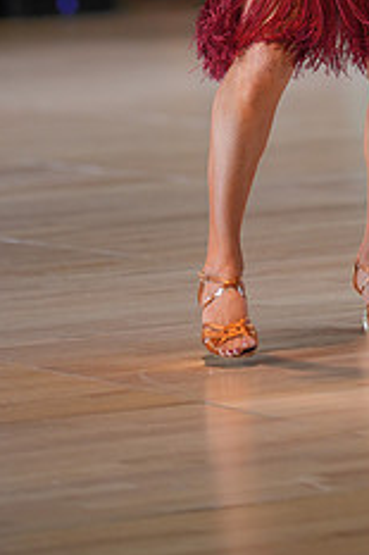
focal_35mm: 324
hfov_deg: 4.2
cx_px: 265
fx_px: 4989
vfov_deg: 6.3
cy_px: -114
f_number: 2
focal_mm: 130
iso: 800
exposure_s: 1/500
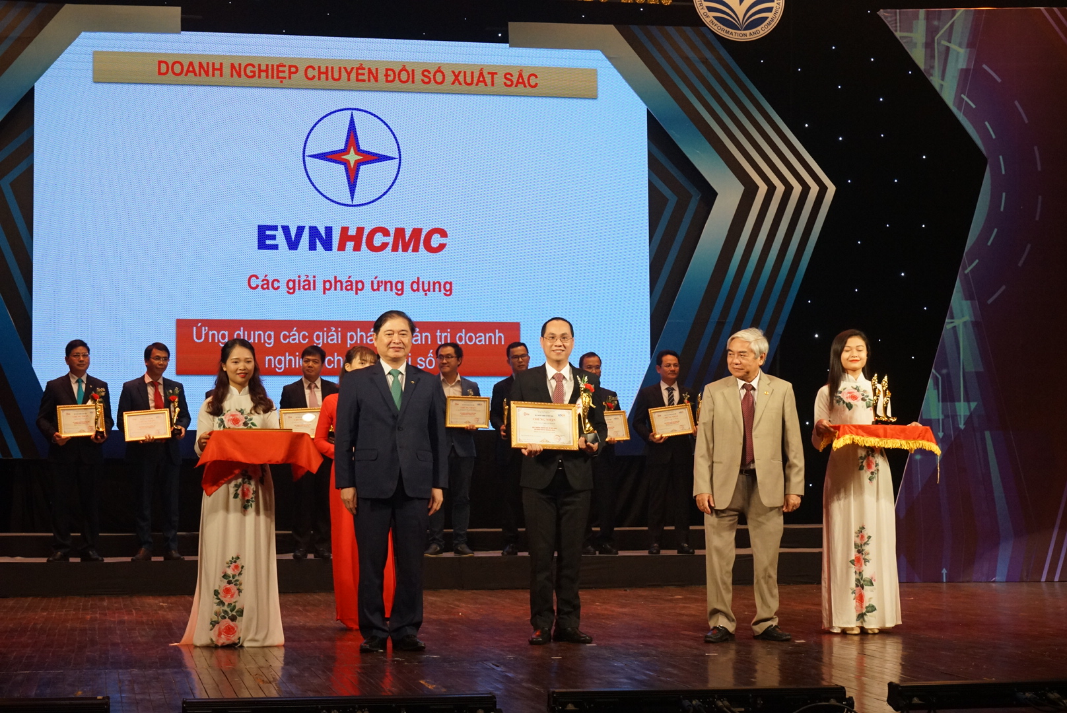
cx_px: 534
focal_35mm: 69
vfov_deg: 19.8
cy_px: 356
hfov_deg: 29.2
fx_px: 2046
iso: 3200
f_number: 11
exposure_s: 1/160
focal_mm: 69
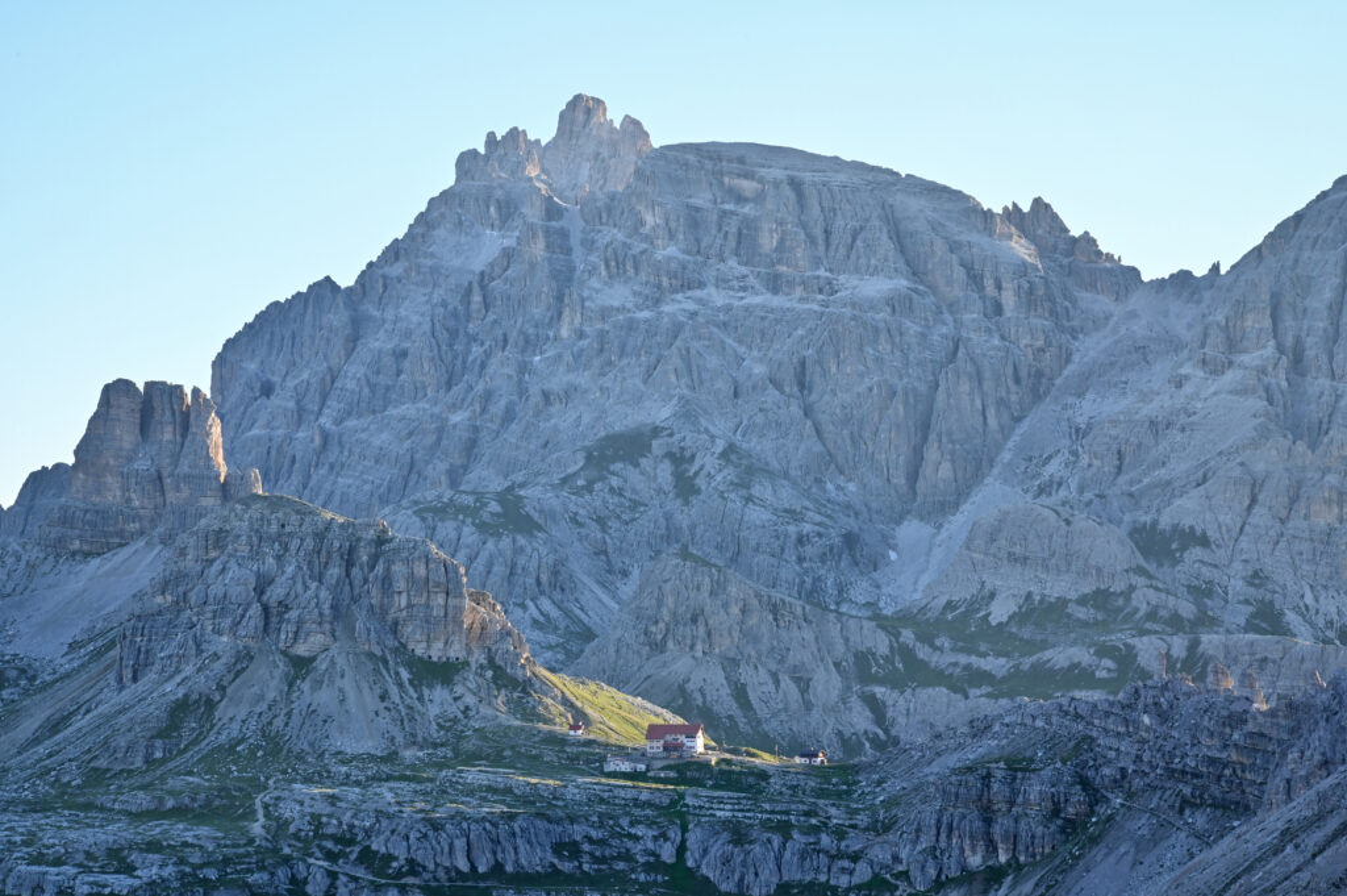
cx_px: 674
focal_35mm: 105
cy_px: 448
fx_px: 3925
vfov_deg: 13.0
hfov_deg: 19.5
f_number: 16
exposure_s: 1/100
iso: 640
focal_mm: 105
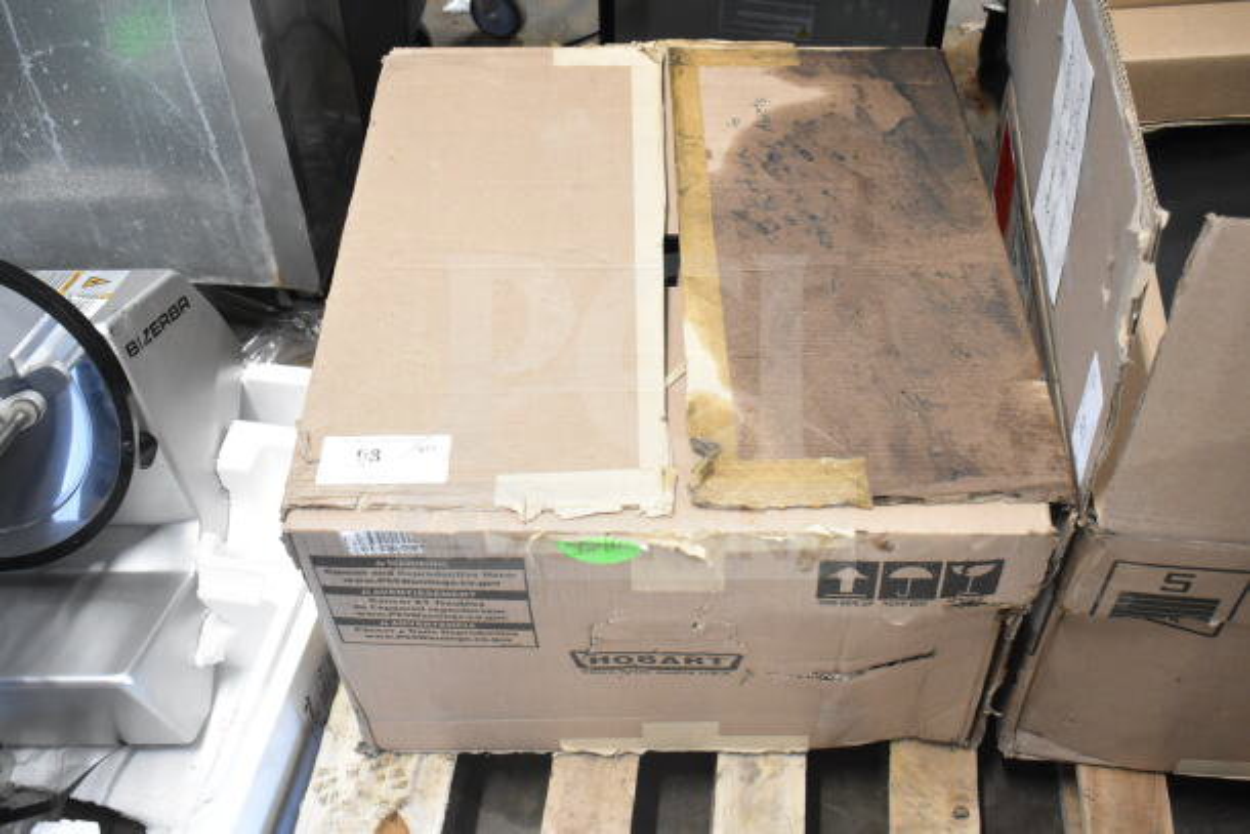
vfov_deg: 34.2
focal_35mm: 39
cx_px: 625
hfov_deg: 49.5
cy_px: 417
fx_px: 1354
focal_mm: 26
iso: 3200
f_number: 4
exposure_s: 1/40
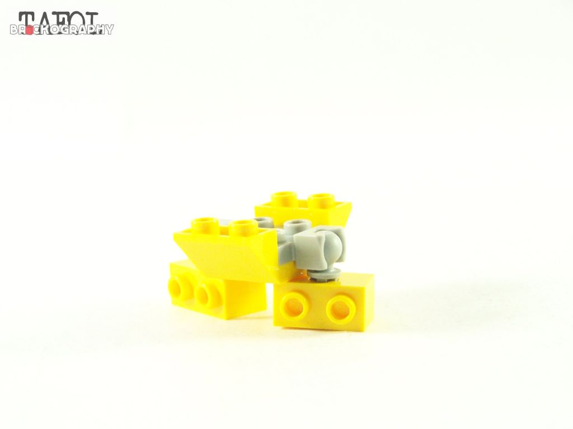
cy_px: 214
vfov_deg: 14.1
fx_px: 1738
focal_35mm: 105
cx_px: 286
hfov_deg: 18.7
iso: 400
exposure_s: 1/60
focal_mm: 17.5
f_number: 3.6
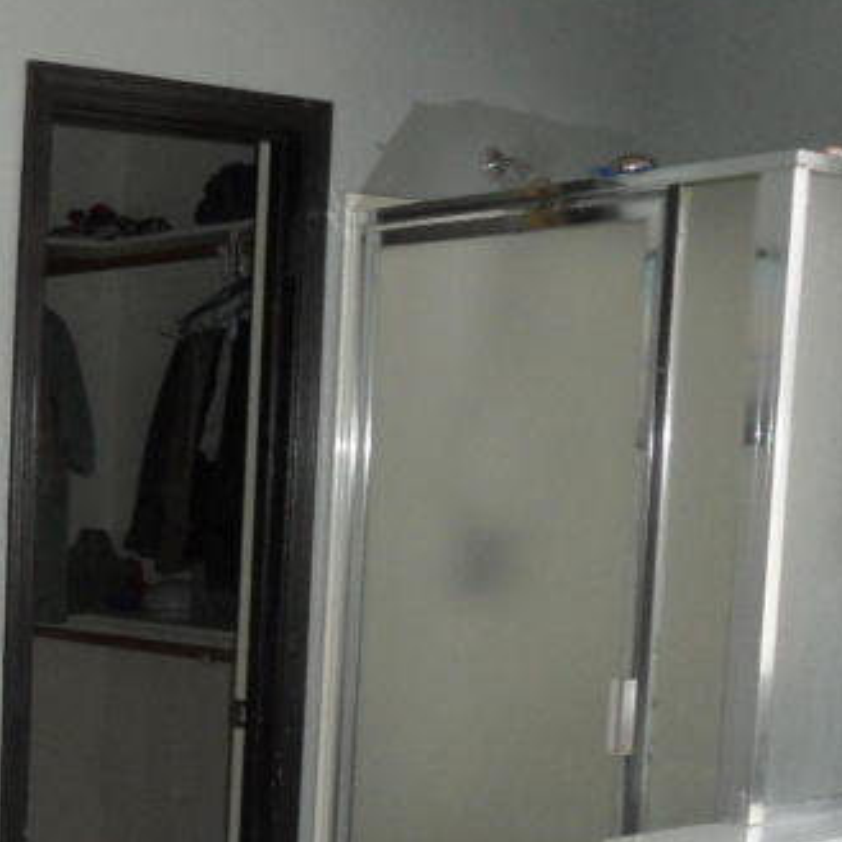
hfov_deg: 23.5
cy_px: 724
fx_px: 1816
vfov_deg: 25.4
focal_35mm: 66
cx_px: -207
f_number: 3.2
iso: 200
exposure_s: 1/30
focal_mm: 3.9
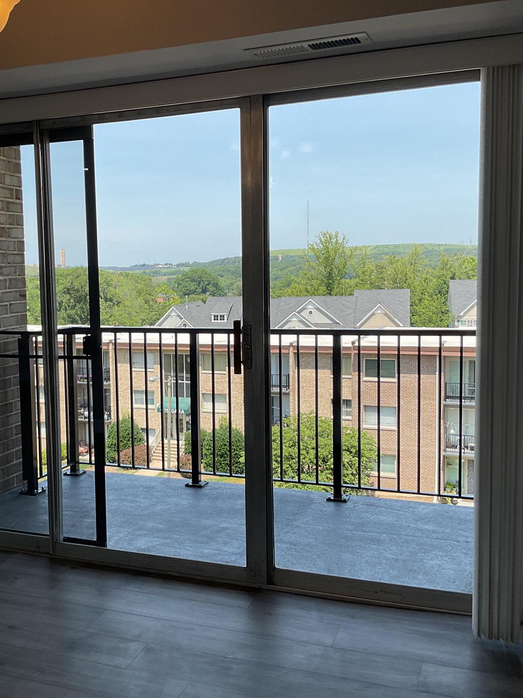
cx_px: 174
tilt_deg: -7.6
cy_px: 346
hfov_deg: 36.4
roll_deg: +2.1
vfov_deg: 47.9
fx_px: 786
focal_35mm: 39
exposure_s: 1/719
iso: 16
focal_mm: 3
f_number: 1.8
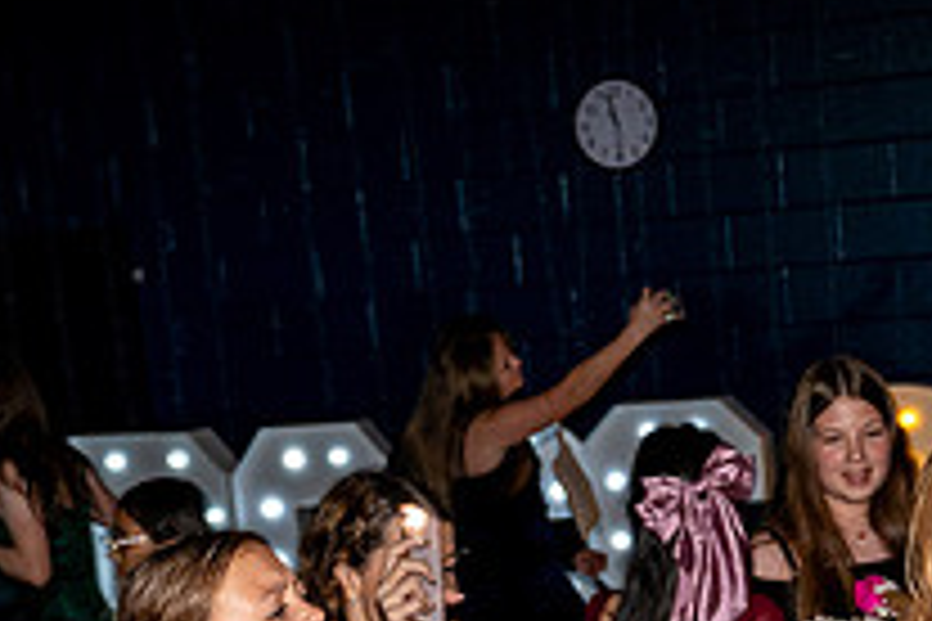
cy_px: 727
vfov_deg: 15.2
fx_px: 2252
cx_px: 653
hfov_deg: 23.2
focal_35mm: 87
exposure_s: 1/100
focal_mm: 31
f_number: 4
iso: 1250
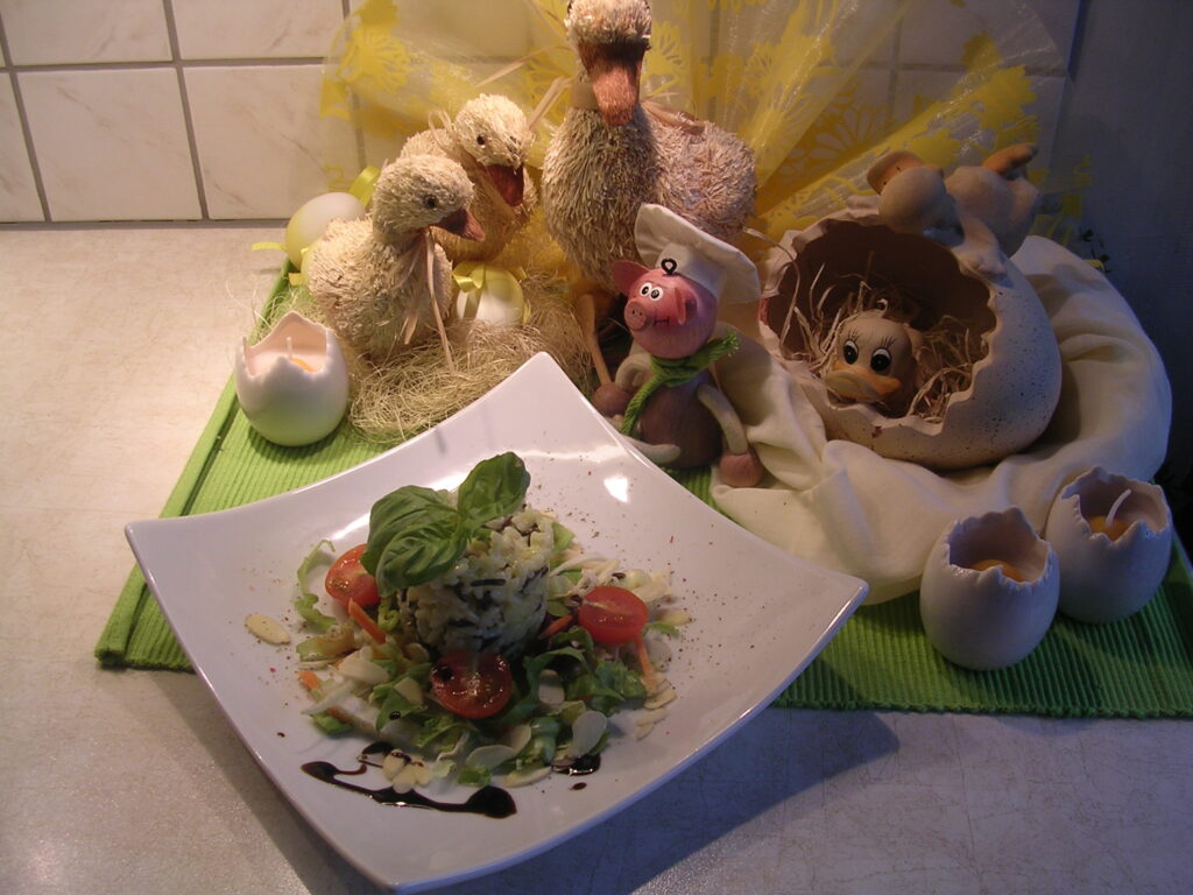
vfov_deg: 37.7
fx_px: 1310
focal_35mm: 38
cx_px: 596
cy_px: 448
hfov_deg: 49.0
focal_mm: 5.8
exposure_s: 1/50.6
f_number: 2.8
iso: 100
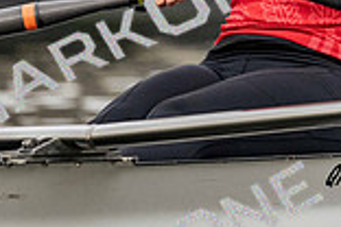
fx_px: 14103
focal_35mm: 1489
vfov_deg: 0.9
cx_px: 238
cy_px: -73
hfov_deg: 1.4
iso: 2200
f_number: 4.5
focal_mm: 400
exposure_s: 1/2500
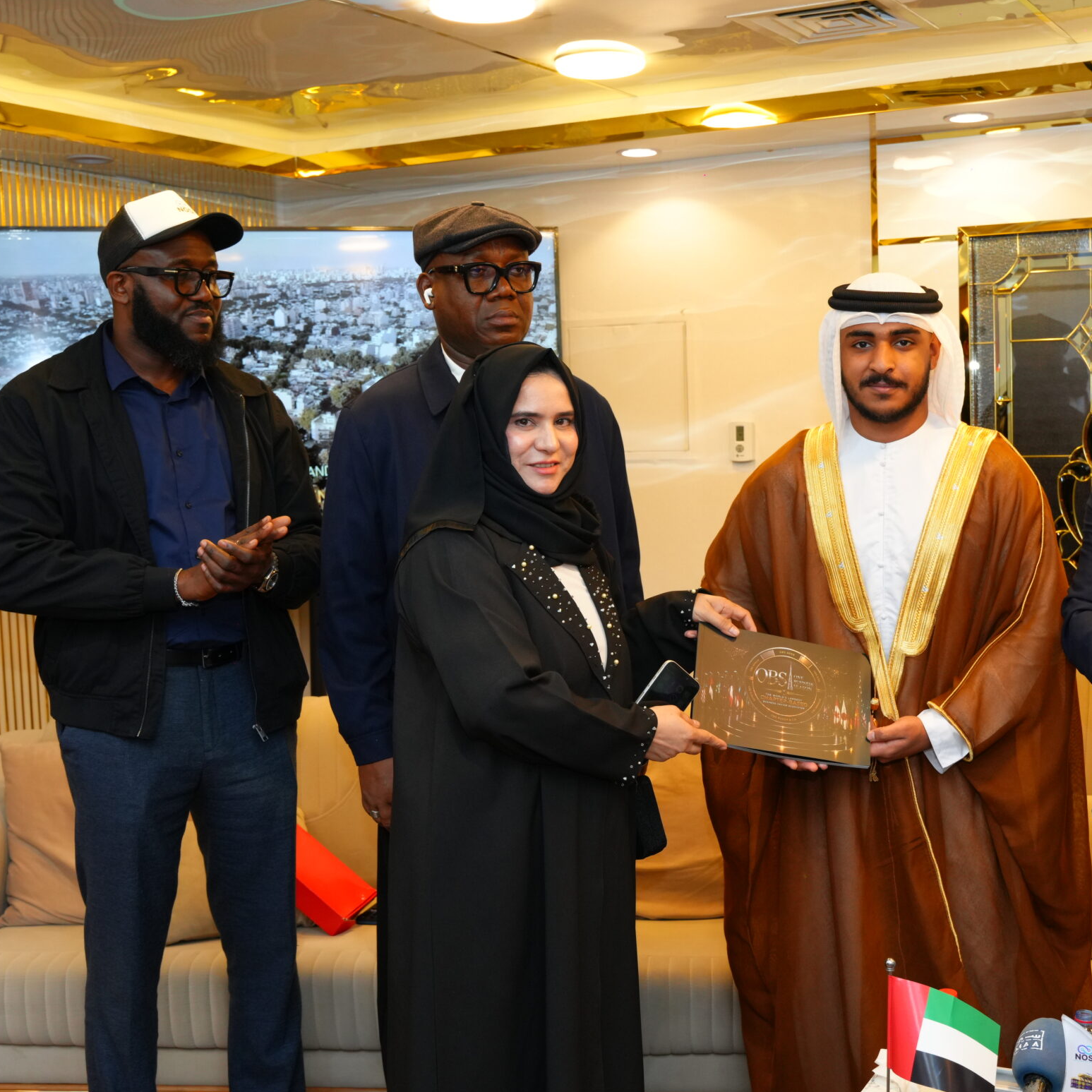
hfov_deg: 36.6
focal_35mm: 46
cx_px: 647
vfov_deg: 36.7
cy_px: 561
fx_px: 1646
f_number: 5
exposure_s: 1/200
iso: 1250
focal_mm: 32.8
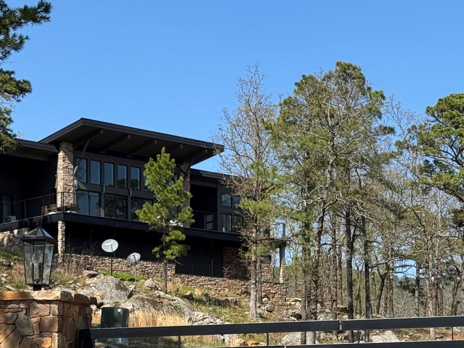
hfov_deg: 20.8
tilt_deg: +5.7
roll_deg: +1.3
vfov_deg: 15.7
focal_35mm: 94
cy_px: 251
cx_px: 301
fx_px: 1260
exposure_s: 1/3096
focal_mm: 6.76
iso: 64
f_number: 1.78
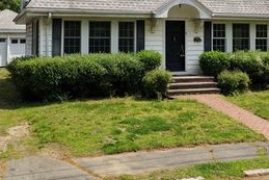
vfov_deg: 24.3
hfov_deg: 36.8
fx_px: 404
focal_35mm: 54
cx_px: 147
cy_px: 15
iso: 160
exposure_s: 1/100
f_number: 2.8
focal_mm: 14.45
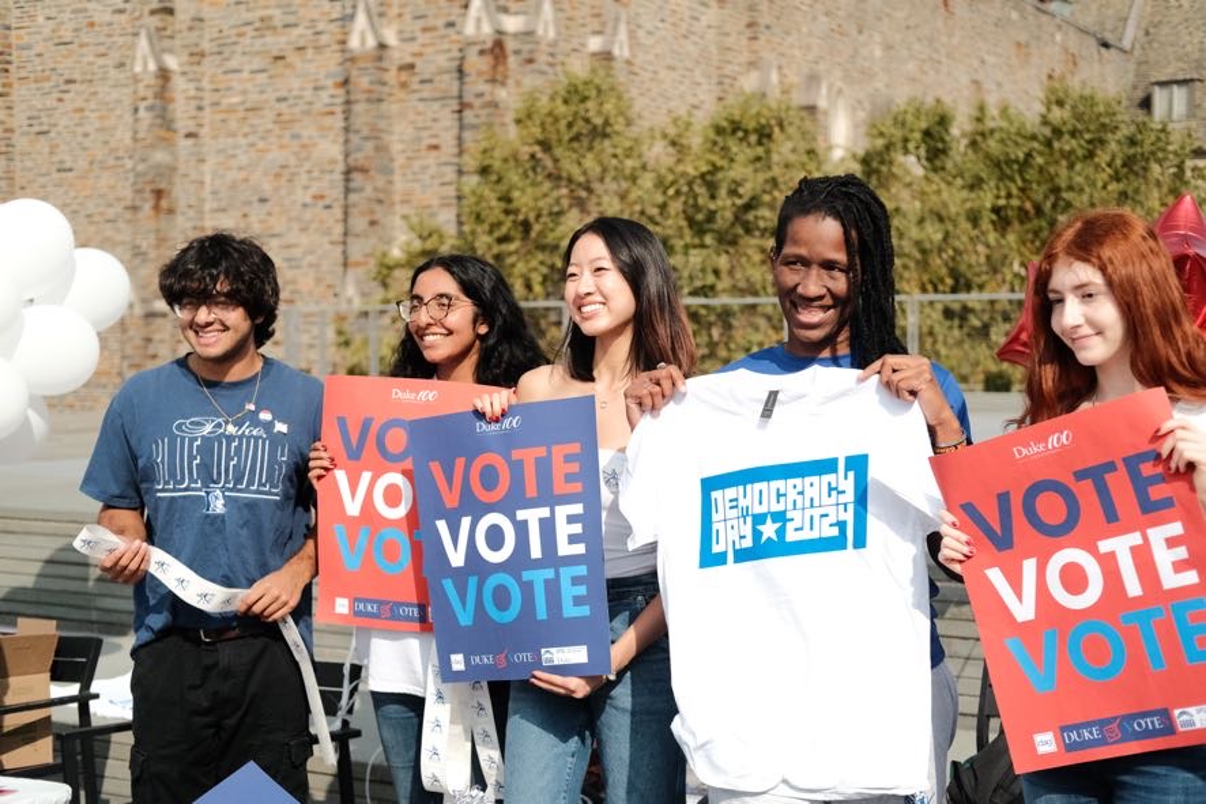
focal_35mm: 53
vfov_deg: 25.5
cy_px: 402
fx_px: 1776
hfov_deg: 37.5
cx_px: 603
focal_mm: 35
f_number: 2.8
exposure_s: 1/32000
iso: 2500
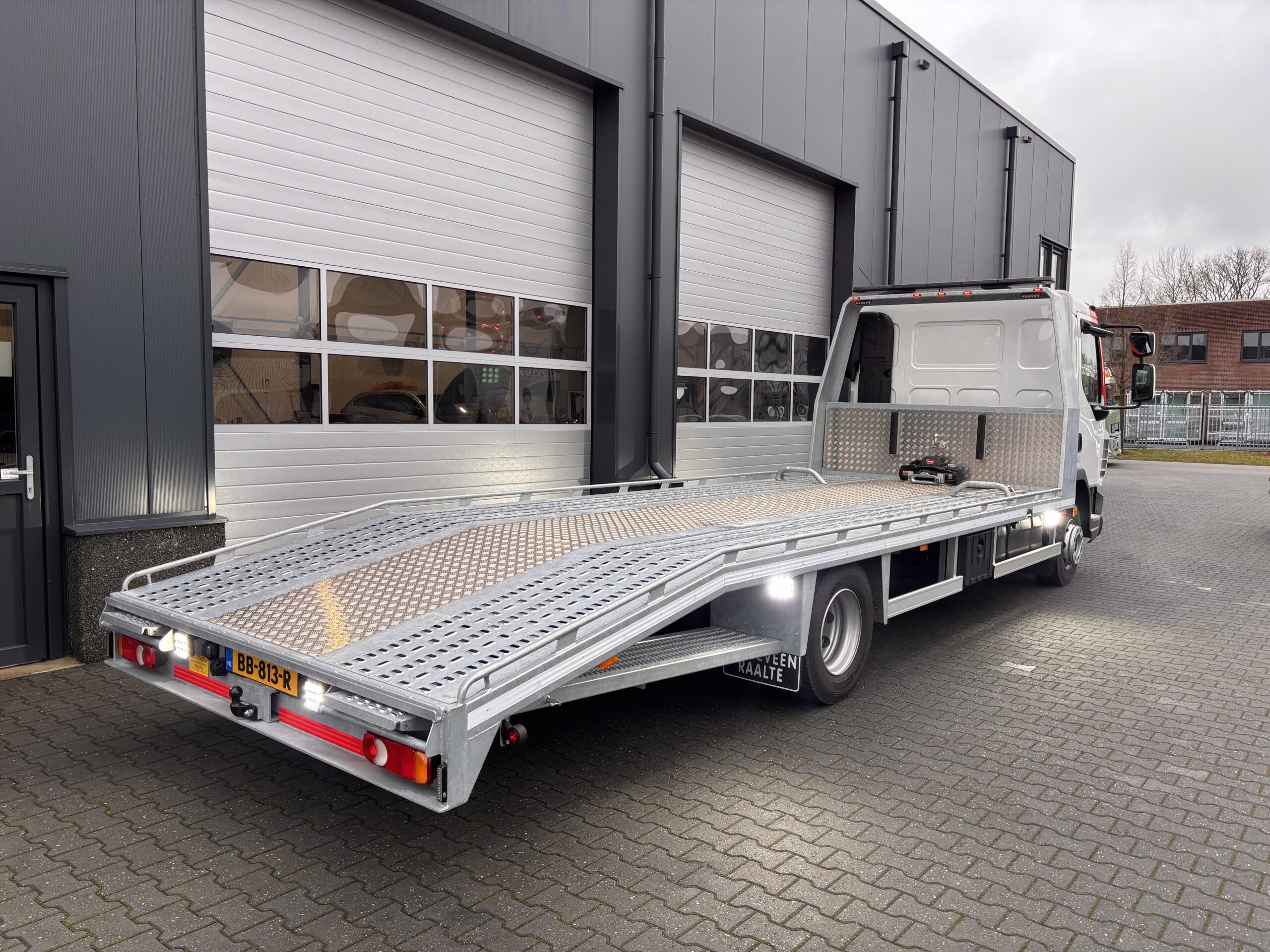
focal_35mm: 26
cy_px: 476
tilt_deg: -4.1
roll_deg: -0.6
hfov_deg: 67.3
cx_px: 635
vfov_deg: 53.1
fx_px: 954
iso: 40
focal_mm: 5.96
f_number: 1.6
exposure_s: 1/209
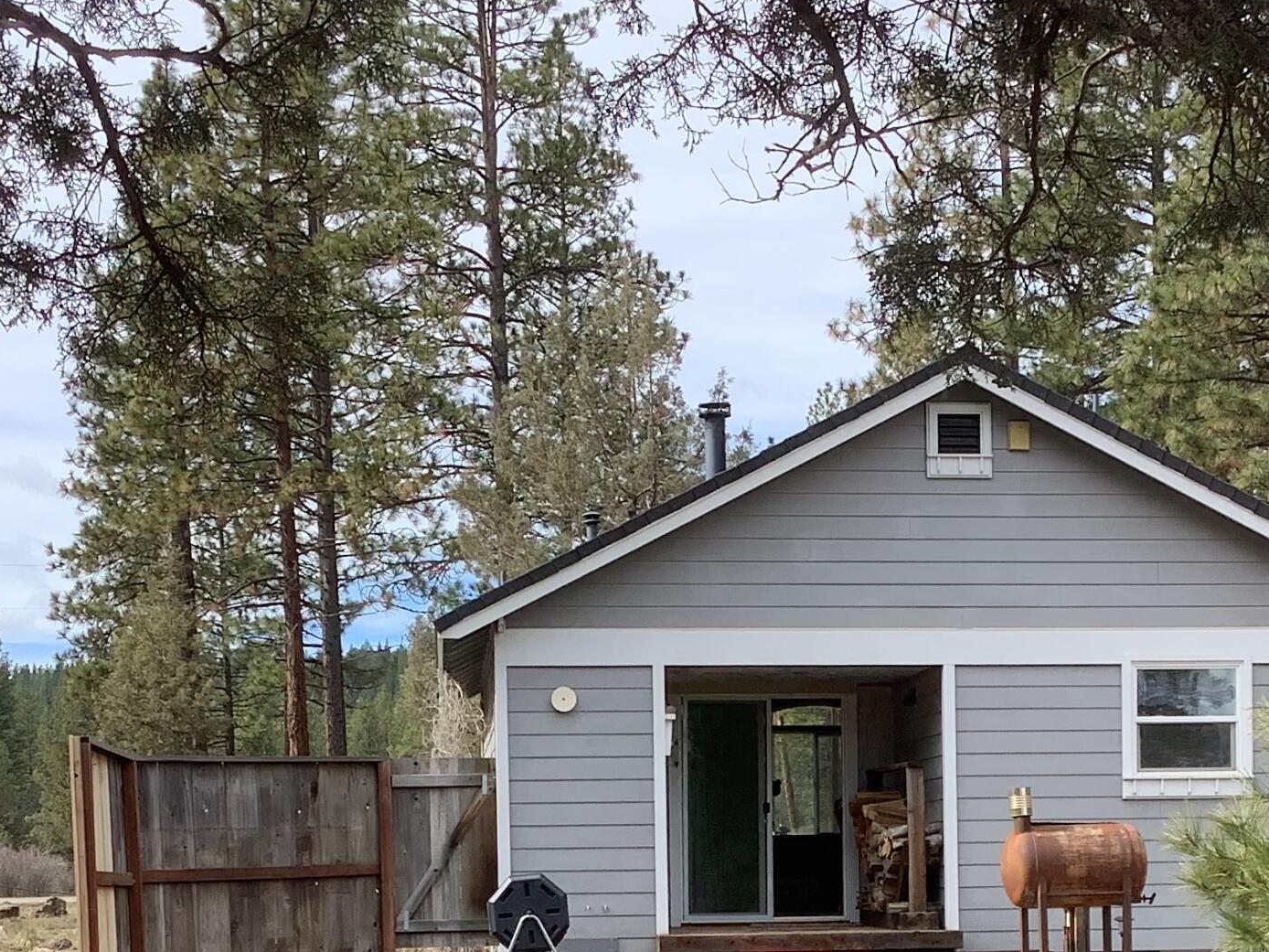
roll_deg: +0.9
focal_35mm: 67
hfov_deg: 28.9
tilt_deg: -1.5
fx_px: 2456
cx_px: 784
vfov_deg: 21.2
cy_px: 959
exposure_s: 1/369
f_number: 2.4
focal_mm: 3.3
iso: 25
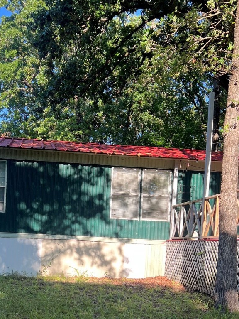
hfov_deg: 27.7
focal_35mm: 52
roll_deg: -3.4
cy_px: 248
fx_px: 479
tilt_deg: +1.1
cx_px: 65
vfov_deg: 35.8
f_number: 1.5
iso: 50
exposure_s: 1/654
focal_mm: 5.7
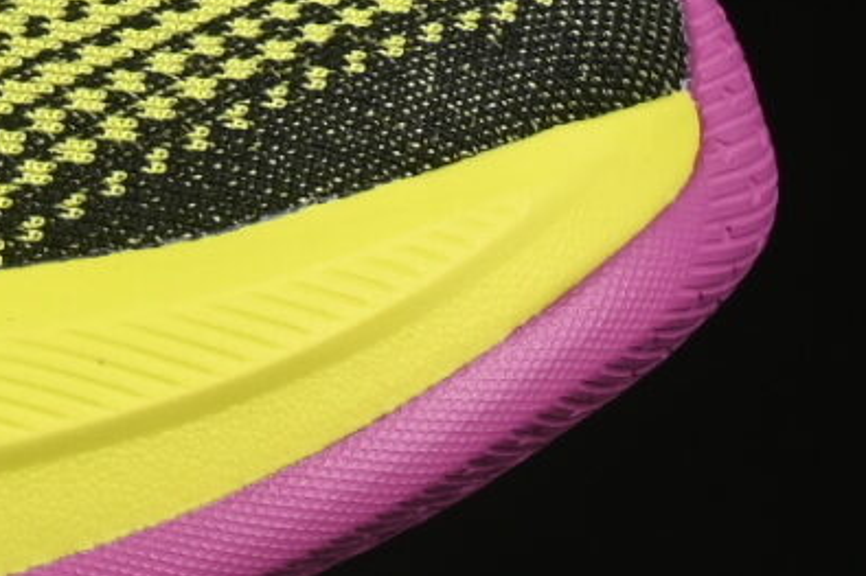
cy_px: -362
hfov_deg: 4.2
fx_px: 11686
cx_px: -1151
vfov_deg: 2.8
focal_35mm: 486
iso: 160
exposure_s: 1/80
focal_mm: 50
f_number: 8
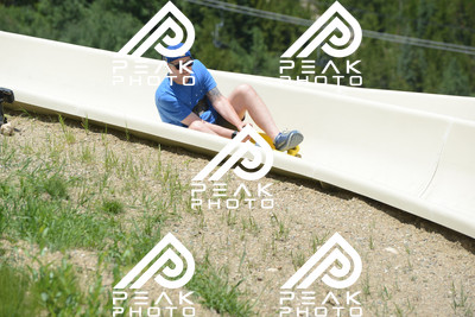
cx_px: 238
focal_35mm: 195
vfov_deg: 7.0
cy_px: 158
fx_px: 2574
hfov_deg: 10.5
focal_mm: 195
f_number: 6.3
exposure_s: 1/1250
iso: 400
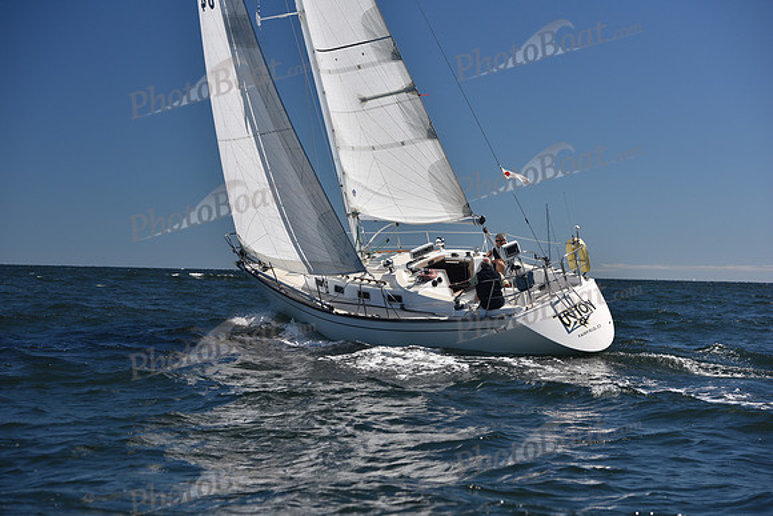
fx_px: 1503
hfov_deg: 28.8
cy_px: 258
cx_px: 386
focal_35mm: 70
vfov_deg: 19.5
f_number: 5
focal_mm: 70
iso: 200
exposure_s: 1/1000
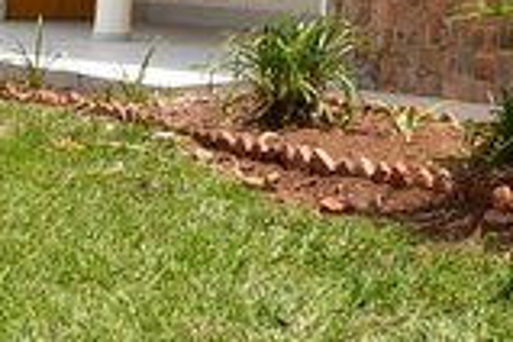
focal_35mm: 81
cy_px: -224
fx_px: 1154
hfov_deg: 24.6
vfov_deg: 15.1
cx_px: 429
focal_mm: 10
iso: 100
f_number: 8
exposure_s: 1/320
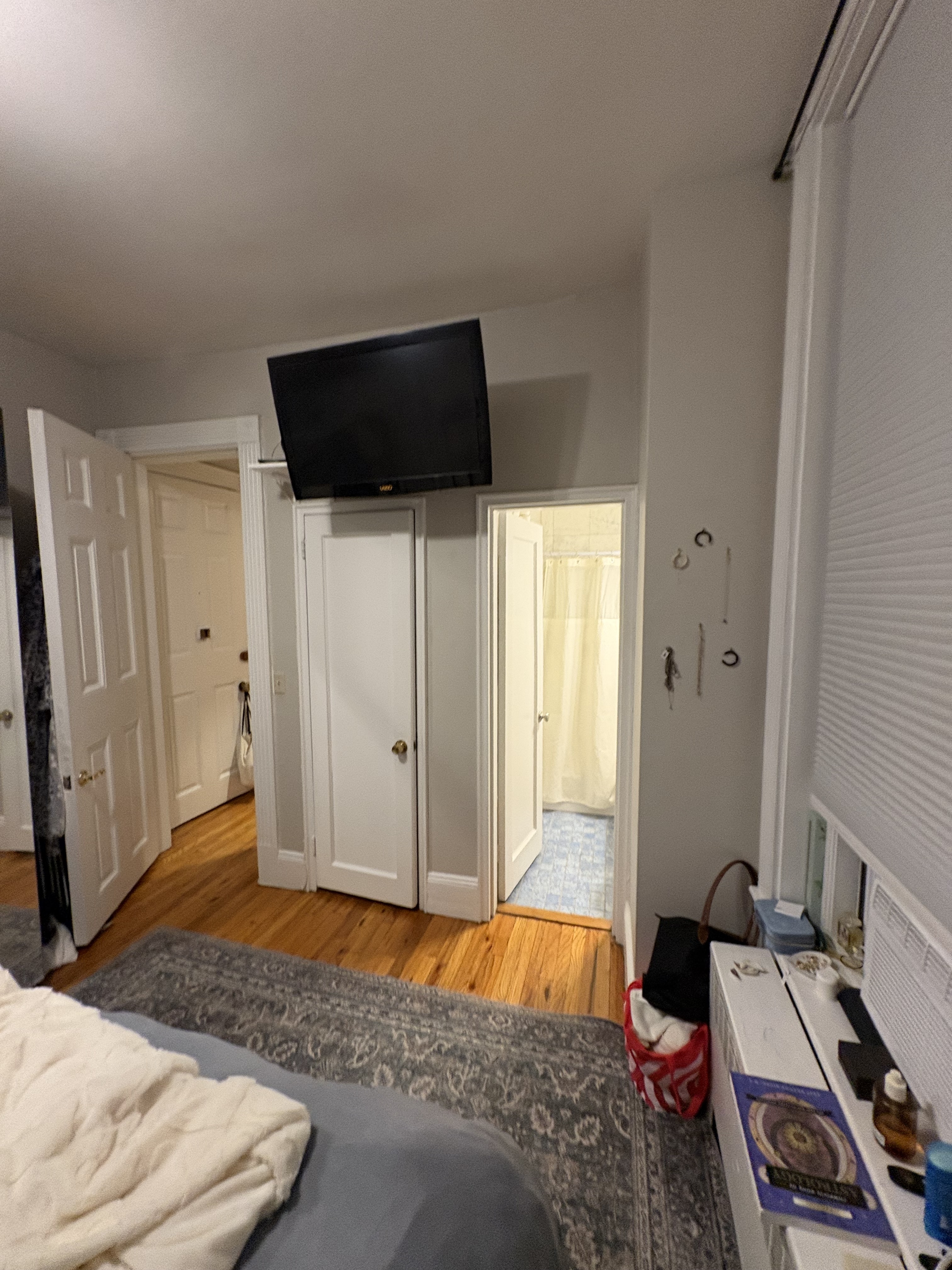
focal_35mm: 14
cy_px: 635
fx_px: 513
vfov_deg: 102.1
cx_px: 476
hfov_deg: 85.7
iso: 320
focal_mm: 2.22
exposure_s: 1/60
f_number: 2.2
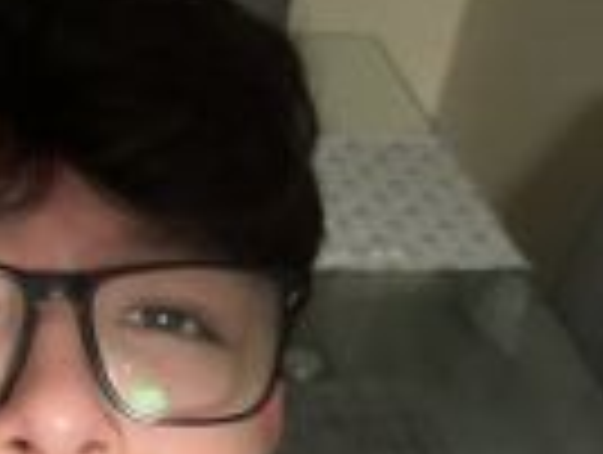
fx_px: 1344
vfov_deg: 17.5
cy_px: 654
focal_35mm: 77
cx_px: 32
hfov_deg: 24.4
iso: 500
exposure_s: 1/30
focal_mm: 2.69
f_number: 1.9
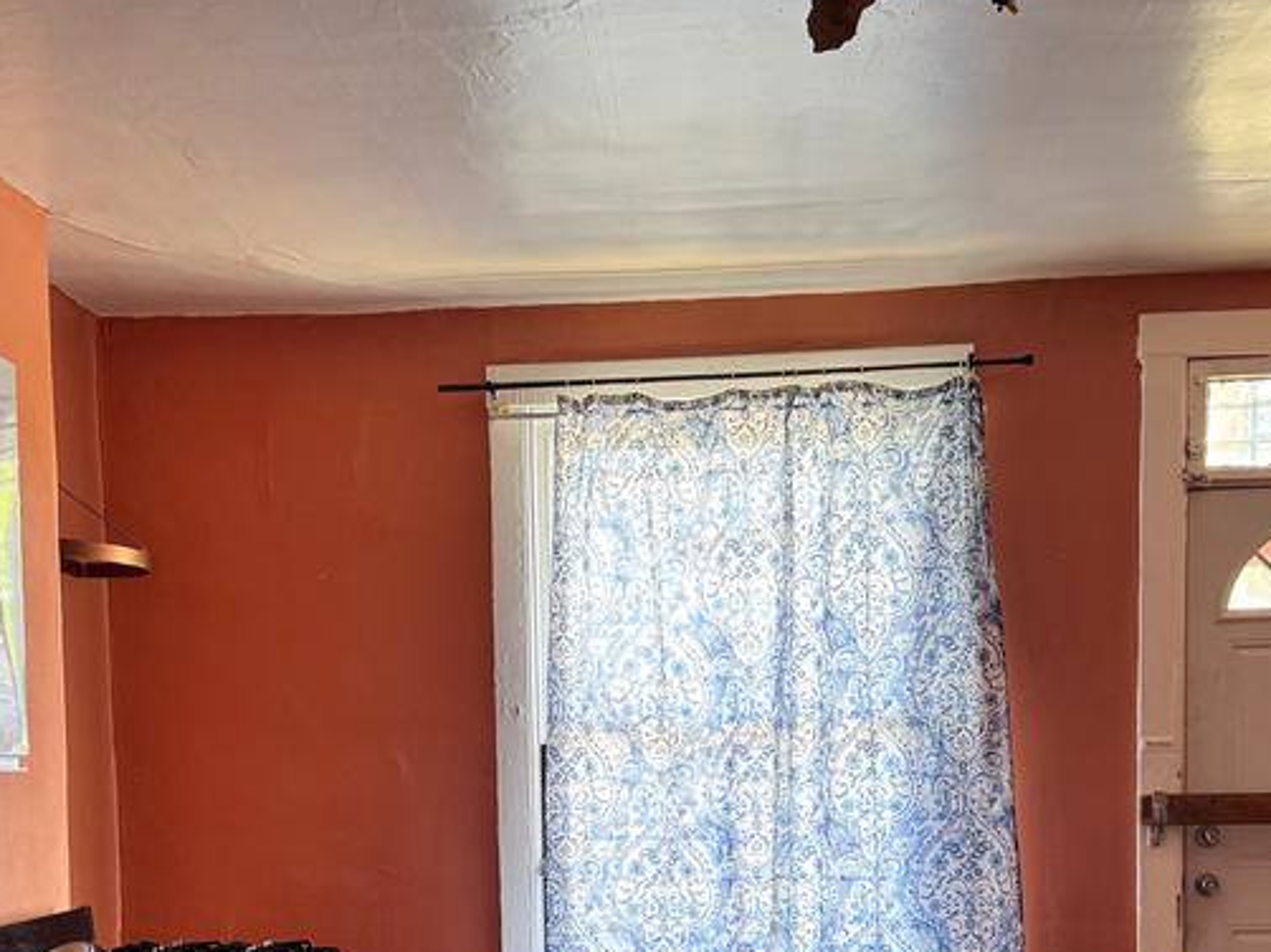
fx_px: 1798
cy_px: 866
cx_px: 560
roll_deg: +1.1
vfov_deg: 28.5
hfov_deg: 38.9
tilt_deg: -4.5
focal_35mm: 49
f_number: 1.78
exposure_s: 1/60
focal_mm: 6.76
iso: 200
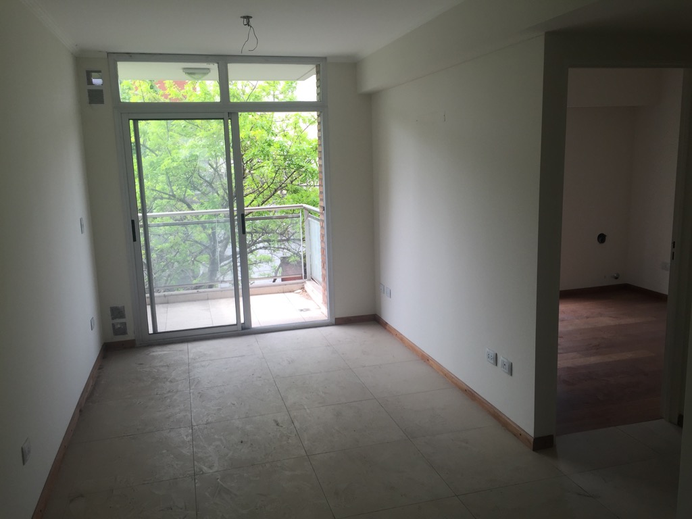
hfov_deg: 61.7
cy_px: 260
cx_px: 346
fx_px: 580
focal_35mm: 29
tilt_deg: -10.7
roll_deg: +1.4
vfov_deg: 48.2
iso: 32
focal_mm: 4.15
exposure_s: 1/199
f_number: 2.2
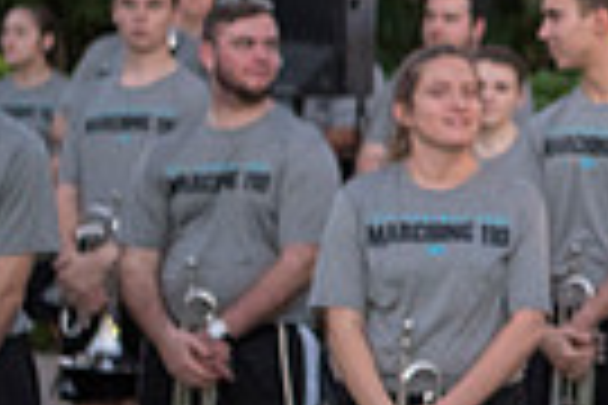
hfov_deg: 8.8
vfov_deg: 6.2
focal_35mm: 223
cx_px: 1148
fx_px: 3766
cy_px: 52
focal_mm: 52
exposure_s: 1/400
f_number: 3.2
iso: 2000
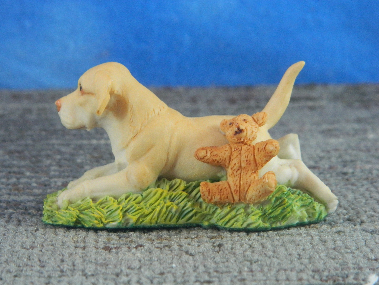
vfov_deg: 11.5
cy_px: 142
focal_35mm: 129
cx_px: 190
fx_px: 1412
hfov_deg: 15.3
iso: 400
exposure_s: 1/15
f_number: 4.7
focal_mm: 23.2
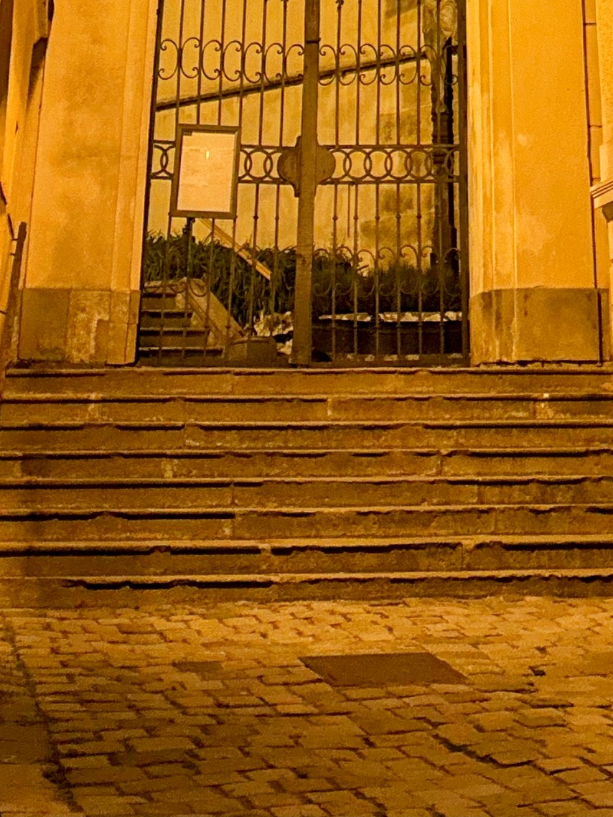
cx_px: 454
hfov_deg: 17.3
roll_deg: +0.0
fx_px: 2006
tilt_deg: +28.4
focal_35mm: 85
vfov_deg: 18.4
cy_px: -630
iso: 1600
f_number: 1.78
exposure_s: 1/25
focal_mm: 6.86
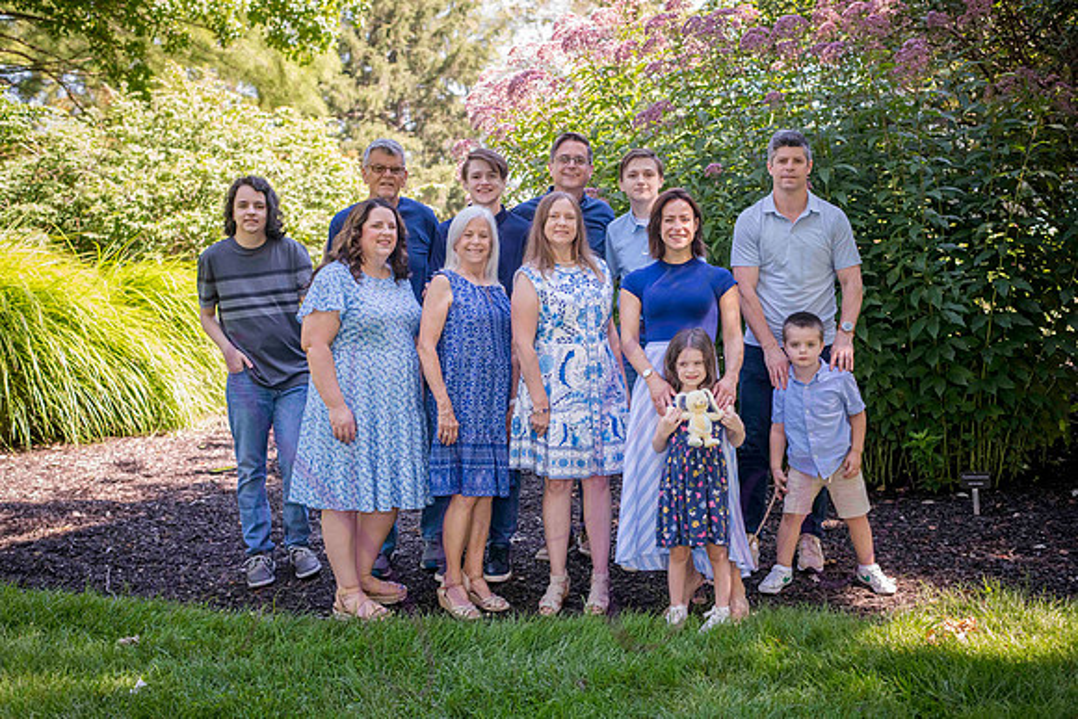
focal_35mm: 50
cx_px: 539
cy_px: 360
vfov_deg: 27.0
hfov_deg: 39.6
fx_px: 1498
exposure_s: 1/320
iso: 400
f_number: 3.5
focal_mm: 50
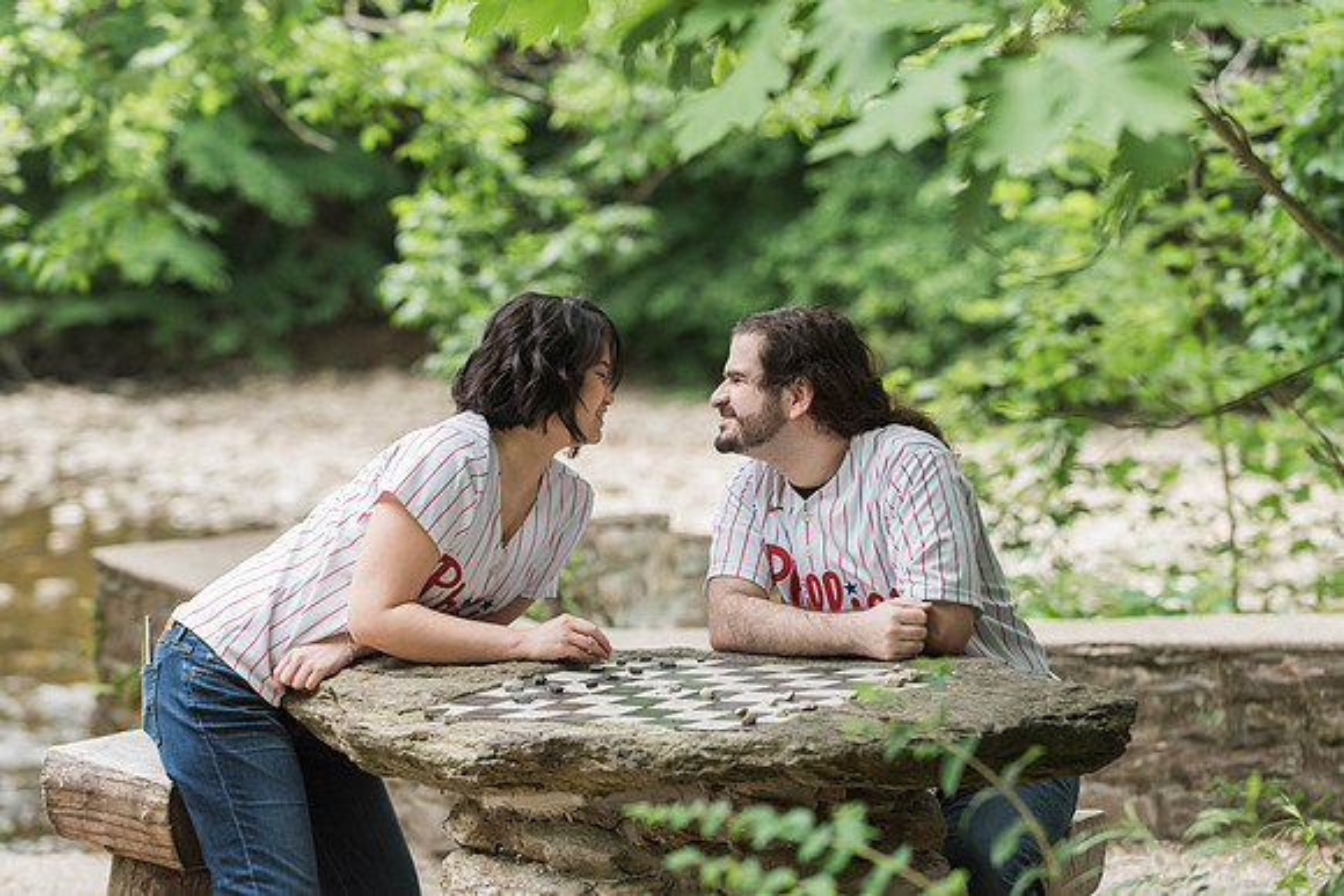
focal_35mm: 122
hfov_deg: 16.8
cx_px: 674
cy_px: 447
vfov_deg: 11.2
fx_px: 4561
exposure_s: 1/400
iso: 2000
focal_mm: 116
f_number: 3.5
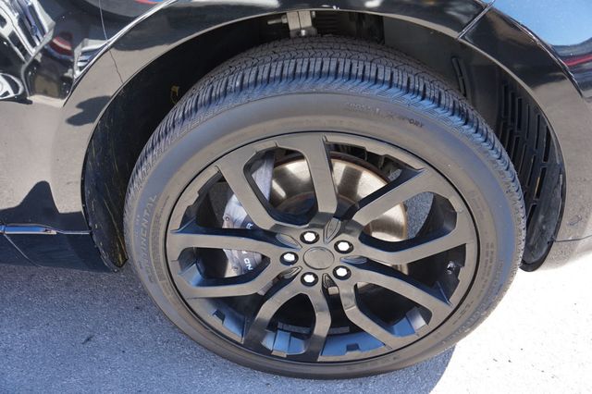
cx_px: 296
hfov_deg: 73.8
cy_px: 197
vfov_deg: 53.1
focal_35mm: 24
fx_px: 394
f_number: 4
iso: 125
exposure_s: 1/60
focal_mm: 16
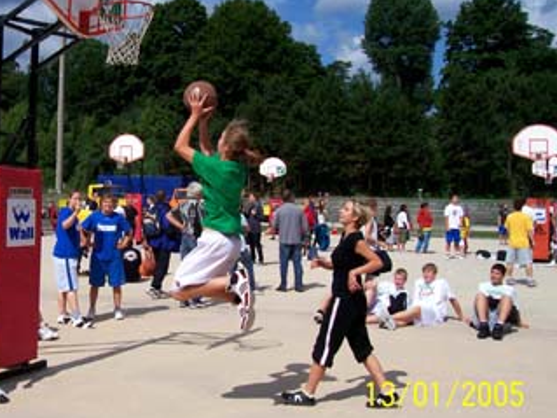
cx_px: 171
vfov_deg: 30.2
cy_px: 177
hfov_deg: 39.1
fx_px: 772
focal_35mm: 48
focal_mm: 5.6
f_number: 5.1
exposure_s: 1/1053
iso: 80
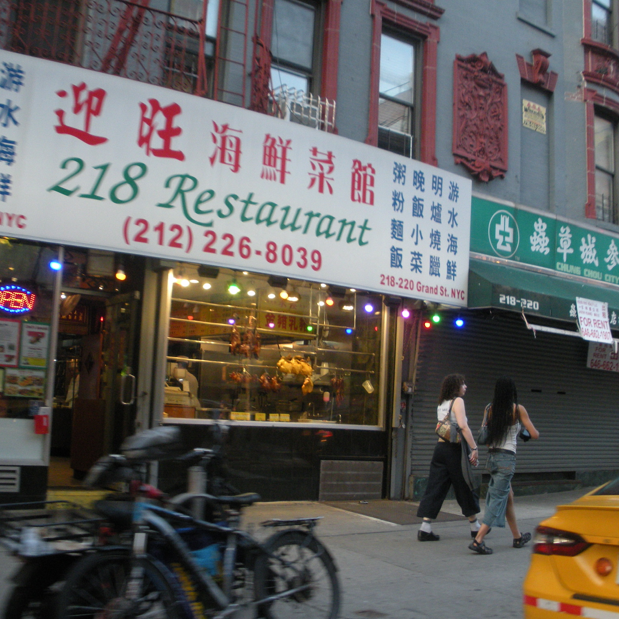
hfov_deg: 39.1
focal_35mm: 43
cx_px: 331
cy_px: 307
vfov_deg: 39.2
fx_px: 870
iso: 220
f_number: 3.5
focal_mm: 6.3
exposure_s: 1/64.3
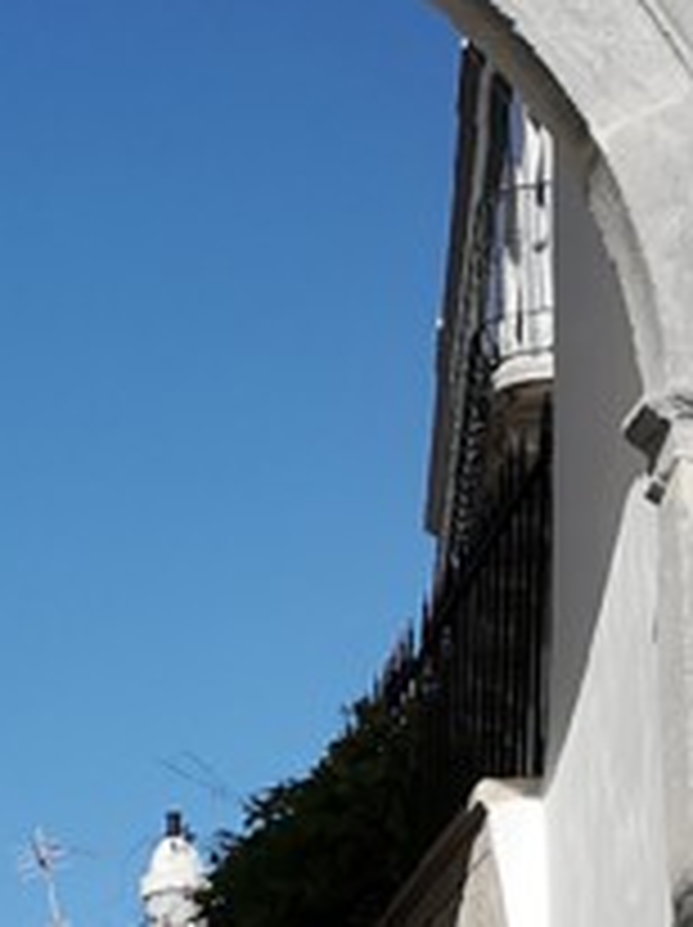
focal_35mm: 126
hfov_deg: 11.6
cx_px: -18
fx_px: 3370
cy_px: 1220
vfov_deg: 14.9
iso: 50
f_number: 1.8
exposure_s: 1/3205
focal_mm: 3.95
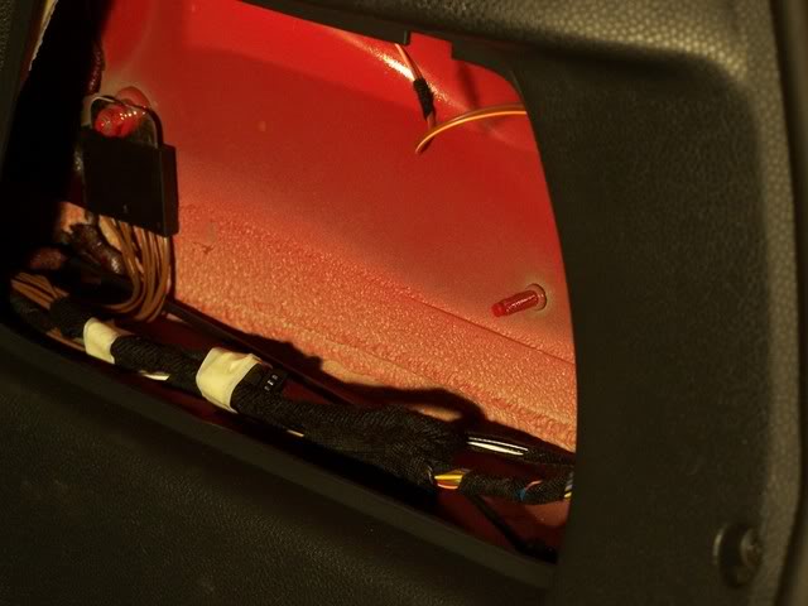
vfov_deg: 11.6
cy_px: 303
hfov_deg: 15.4
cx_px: 404
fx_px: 2988
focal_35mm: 128
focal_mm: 21.2
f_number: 3.2
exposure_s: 1/8
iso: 140
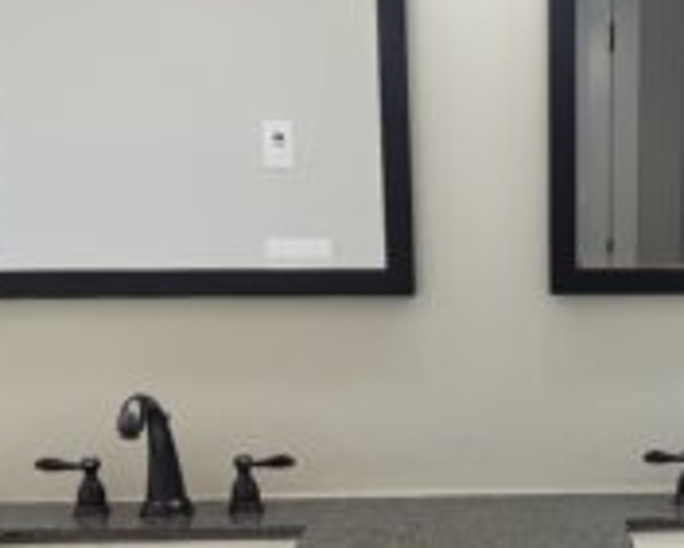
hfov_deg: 30.3
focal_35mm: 60
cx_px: 595
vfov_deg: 25.2
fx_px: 1215
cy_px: 393
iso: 100
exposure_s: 1/127
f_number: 1.7
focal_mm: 4.75
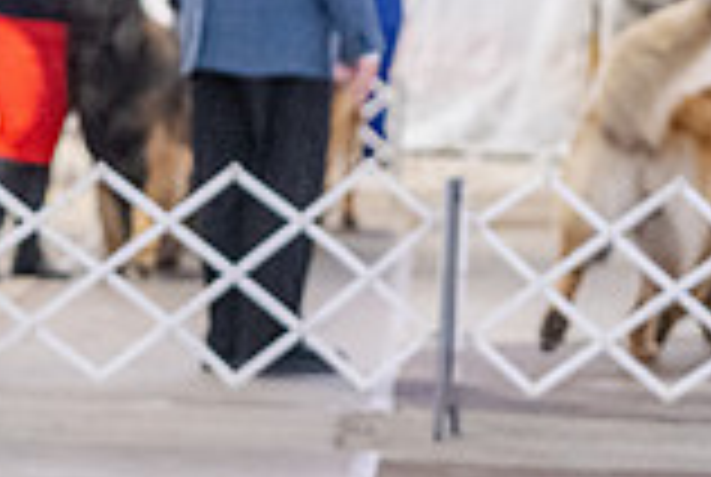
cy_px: 38
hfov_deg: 6.9
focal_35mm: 297
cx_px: -135
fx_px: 5877
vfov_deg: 4.6
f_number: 2.8
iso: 6400
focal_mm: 81
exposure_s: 1/400
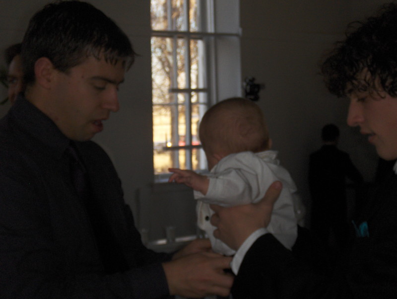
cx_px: 198
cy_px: 150
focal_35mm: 84
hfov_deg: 23.3
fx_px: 965
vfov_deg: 17.6
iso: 100
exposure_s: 1/90
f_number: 4
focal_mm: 13.53
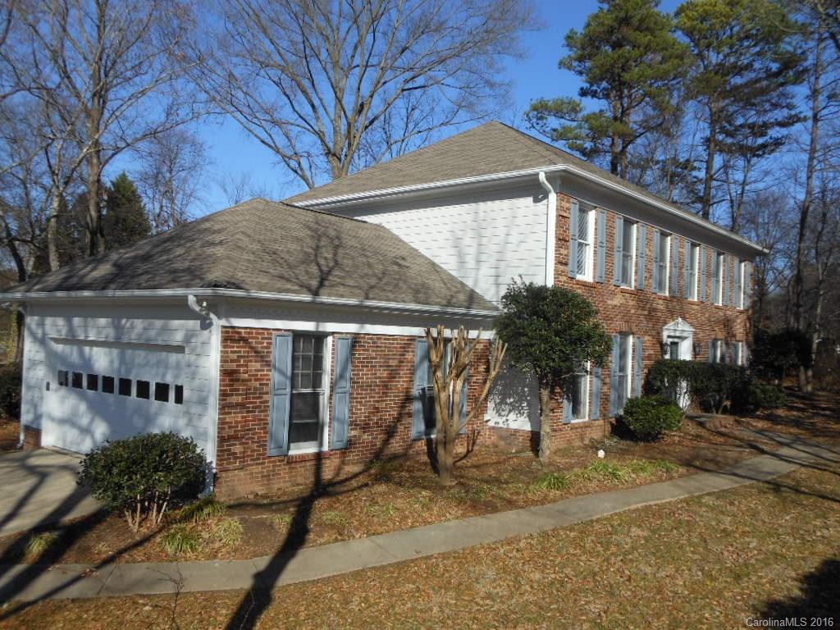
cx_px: 420
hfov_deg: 61.7
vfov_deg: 48.2
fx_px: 704
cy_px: 315
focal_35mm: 29
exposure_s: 1/1250
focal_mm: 5.2
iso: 80
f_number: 3.3
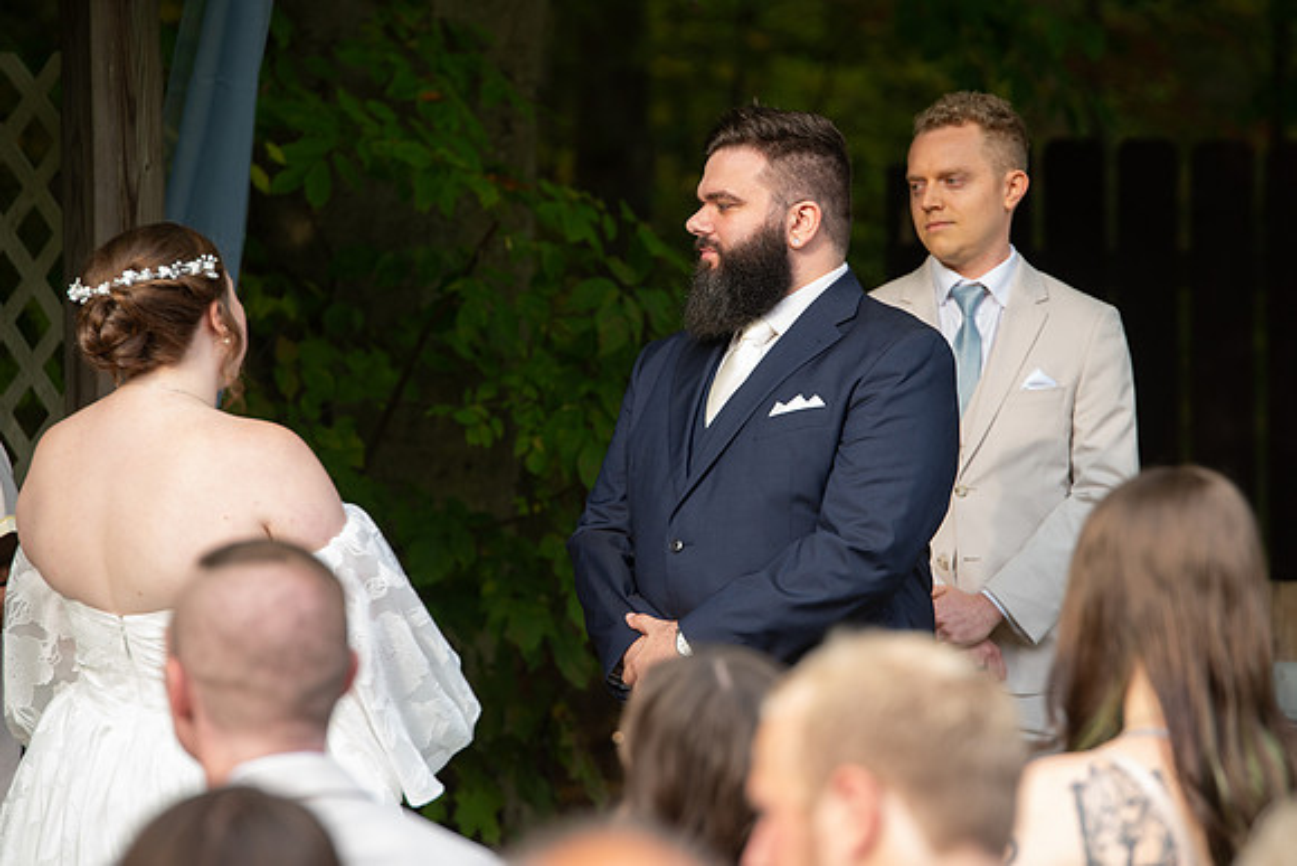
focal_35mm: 224
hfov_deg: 9.2
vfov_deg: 6.1
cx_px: 726
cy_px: 381
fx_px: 8069
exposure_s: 1/500
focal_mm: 200
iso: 640
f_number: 4.5
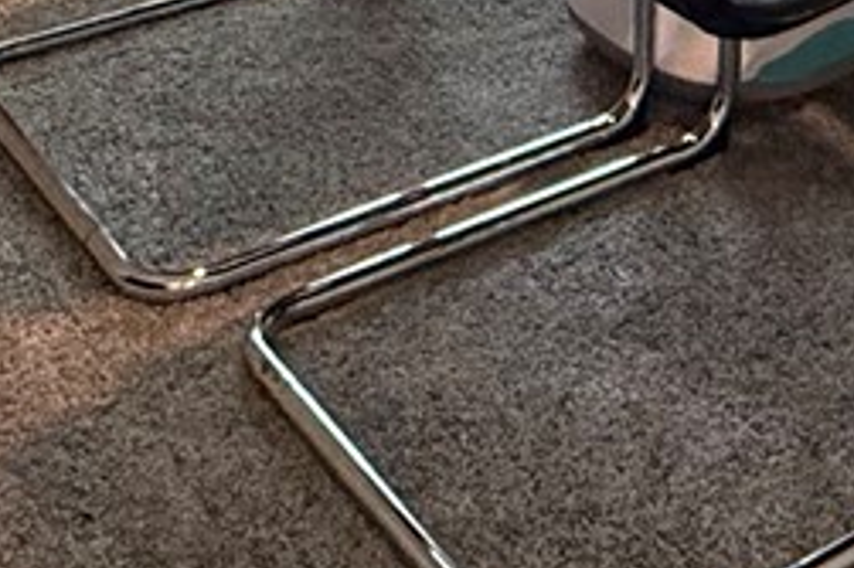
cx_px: 881
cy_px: -1054
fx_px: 2205
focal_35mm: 93
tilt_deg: +0.5
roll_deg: -1.1
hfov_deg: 21.1
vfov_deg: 10.8
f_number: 2.2
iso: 400
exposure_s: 1/120
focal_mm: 2.22
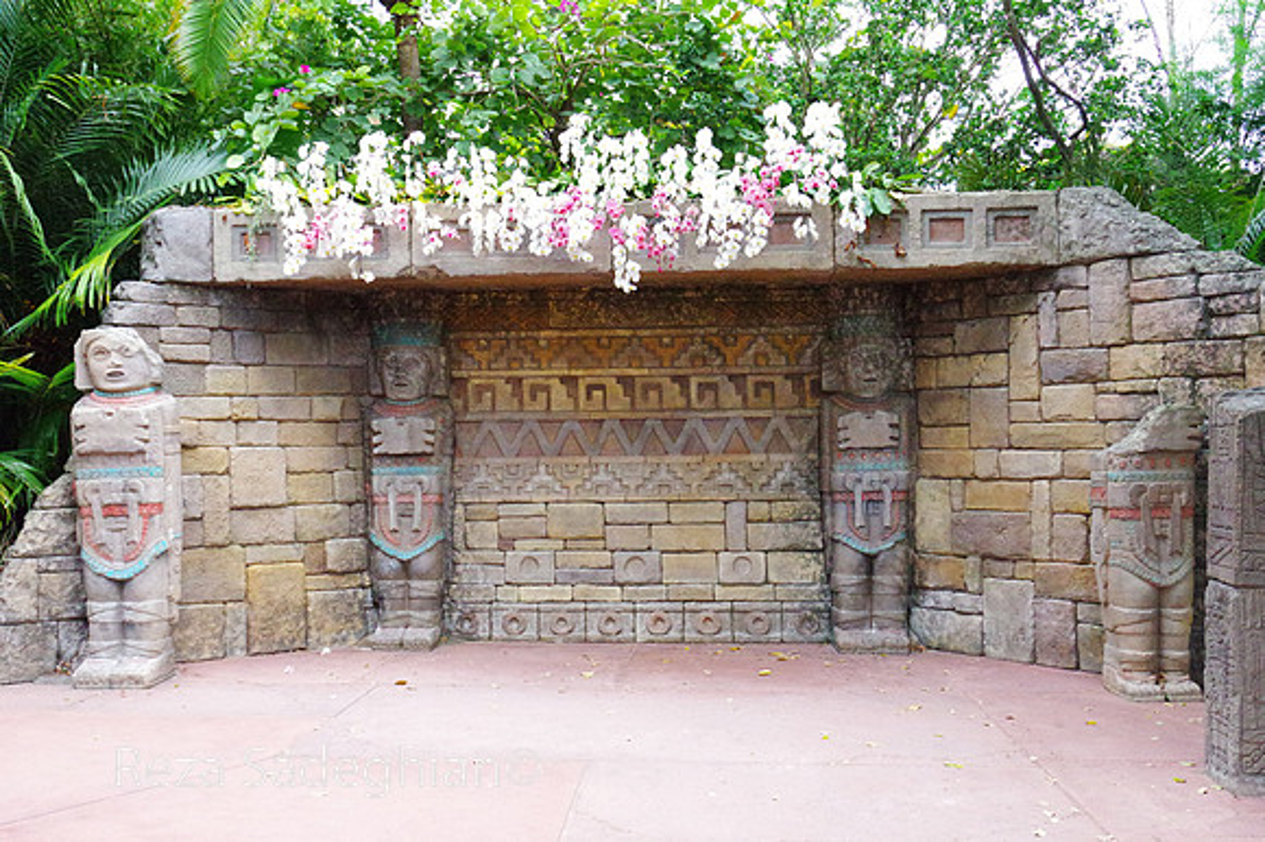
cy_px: 421
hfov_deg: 49.6
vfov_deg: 34.2
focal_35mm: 39
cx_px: 632
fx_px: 1370
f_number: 7.1
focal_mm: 26
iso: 6400
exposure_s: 1/400
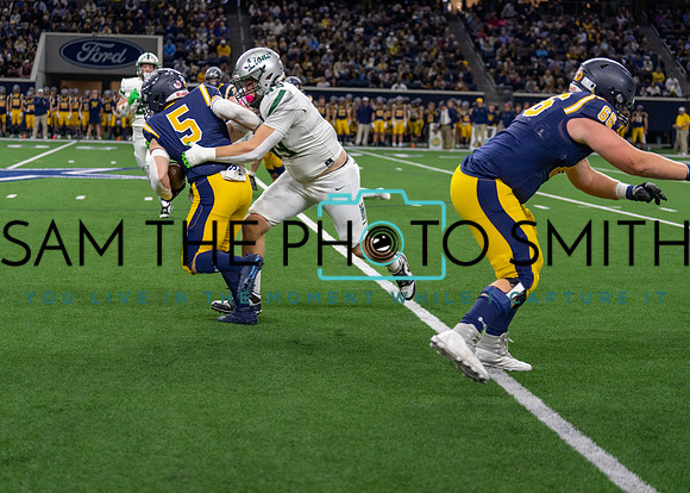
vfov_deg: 19.4
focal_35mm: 73
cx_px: 345
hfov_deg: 27.0
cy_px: 246
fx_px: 1437
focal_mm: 70
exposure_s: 1/1000
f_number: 2.8
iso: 1600
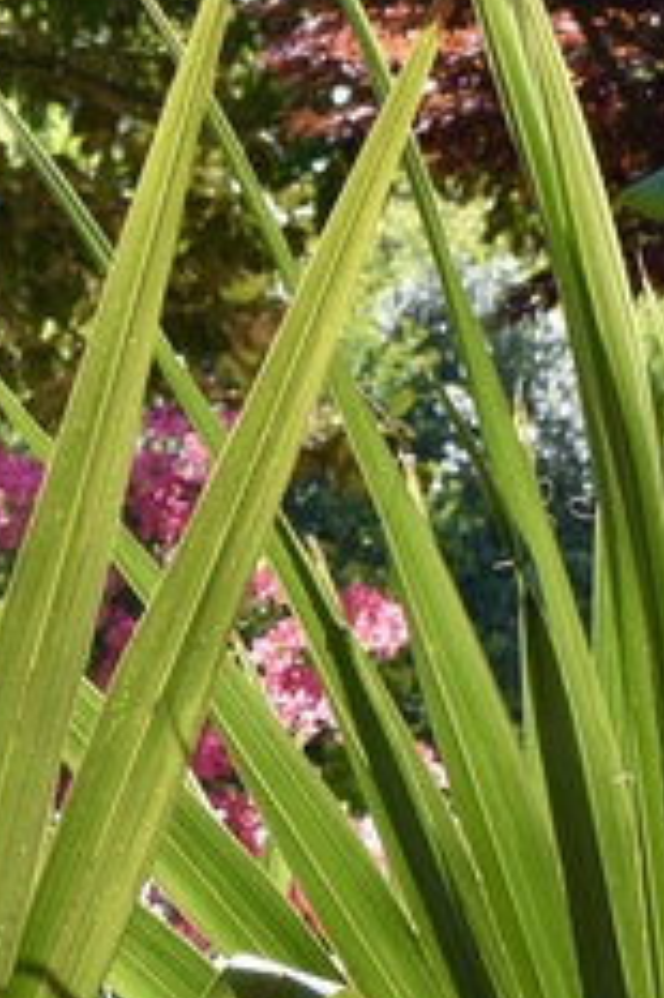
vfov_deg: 10.7
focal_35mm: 191
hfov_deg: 7.1
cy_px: 1028
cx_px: 28
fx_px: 5297
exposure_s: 1/250
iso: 360
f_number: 8
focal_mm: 29
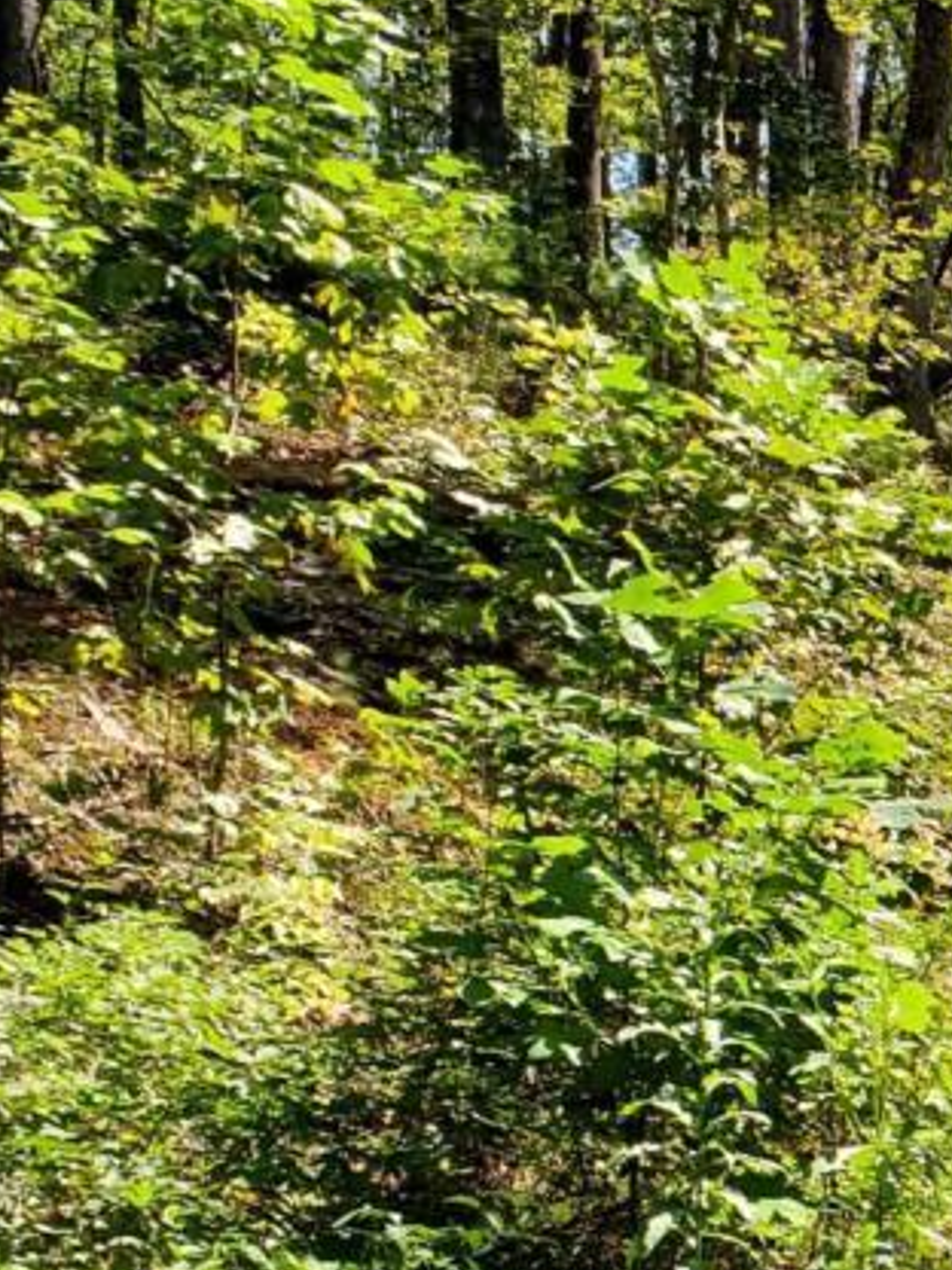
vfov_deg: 19.6
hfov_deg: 13.3
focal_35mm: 100
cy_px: 879
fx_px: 3667
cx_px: 1700
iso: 50
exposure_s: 1/986
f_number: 2.4
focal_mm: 4.3
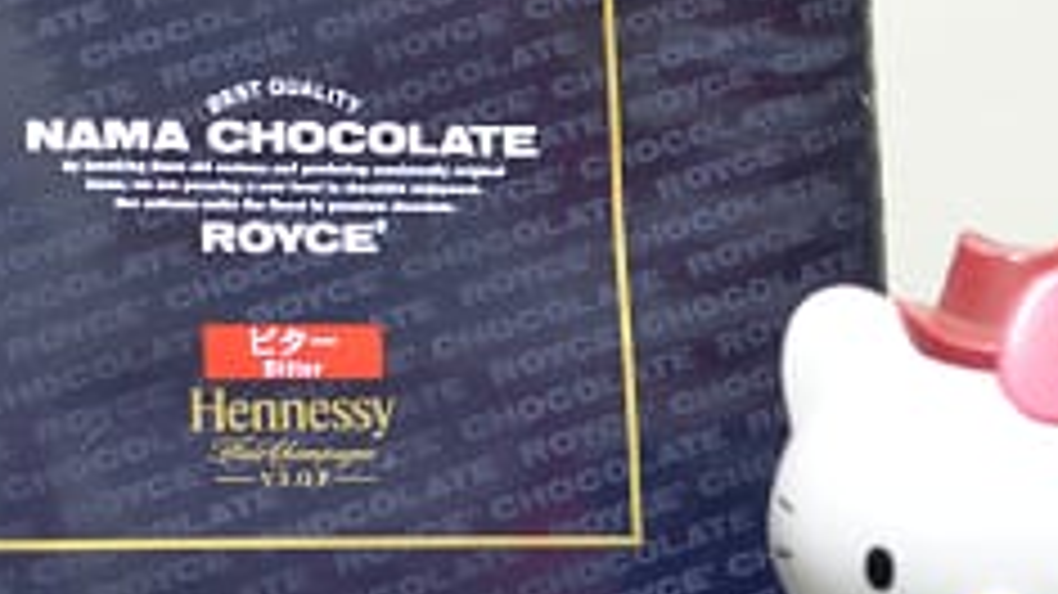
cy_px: 351
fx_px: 4162
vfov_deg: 8.2
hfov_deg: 14.4
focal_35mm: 148
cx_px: 250
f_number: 3.5
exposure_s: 1/20
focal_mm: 35
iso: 1250
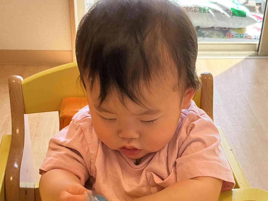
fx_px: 472
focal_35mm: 61
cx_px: 161
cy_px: 158
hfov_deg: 31.6
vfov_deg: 23.7
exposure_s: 1/161
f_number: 1.8
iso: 25
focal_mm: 3
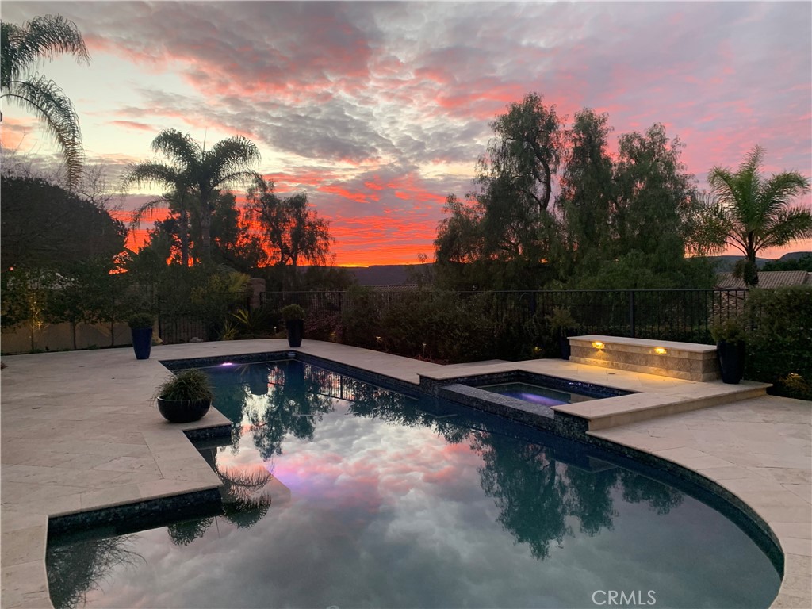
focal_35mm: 26
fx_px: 610
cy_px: 304
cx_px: 406
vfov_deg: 53.1
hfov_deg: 67.3
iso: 100
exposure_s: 1/87
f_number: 1.8
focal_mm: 4.25
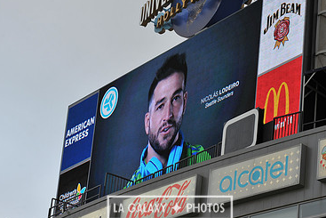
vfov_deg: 8.5
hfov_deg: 12.8
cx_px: 170
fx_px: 1458
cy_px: 74
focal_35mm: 161
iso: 400
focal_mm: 102
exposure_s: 1/200
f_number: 7.1
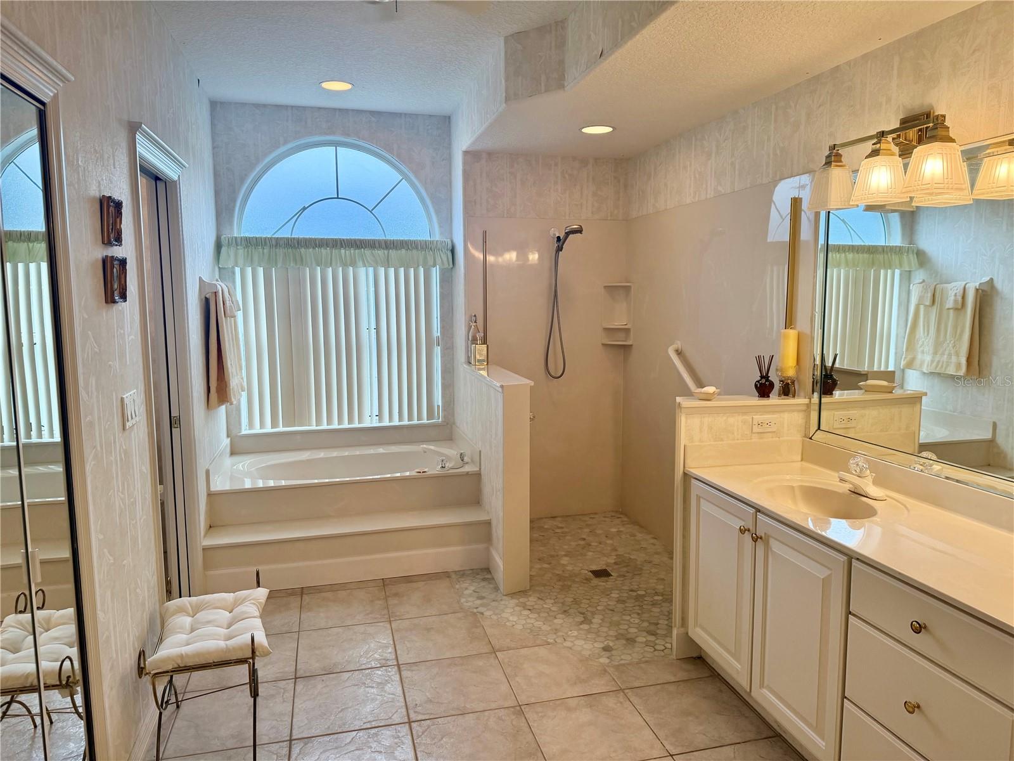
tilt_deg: -6.7
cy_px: 380
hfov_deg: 71.6
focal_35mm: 24
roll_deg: +0.2
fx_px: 703
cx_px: 507
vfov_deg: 56.8
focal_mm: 6.76
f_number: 1.78
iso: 100
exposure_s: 1/196
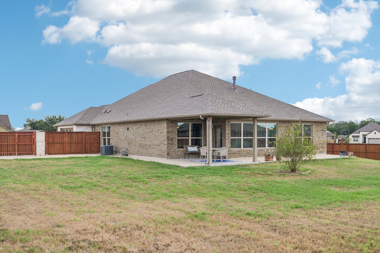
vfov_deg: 36.9
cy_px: 126
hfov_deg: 53.1
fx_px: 380
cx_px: 190
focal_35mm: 36
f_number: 8
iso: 400
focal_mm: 24
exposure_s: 1/500
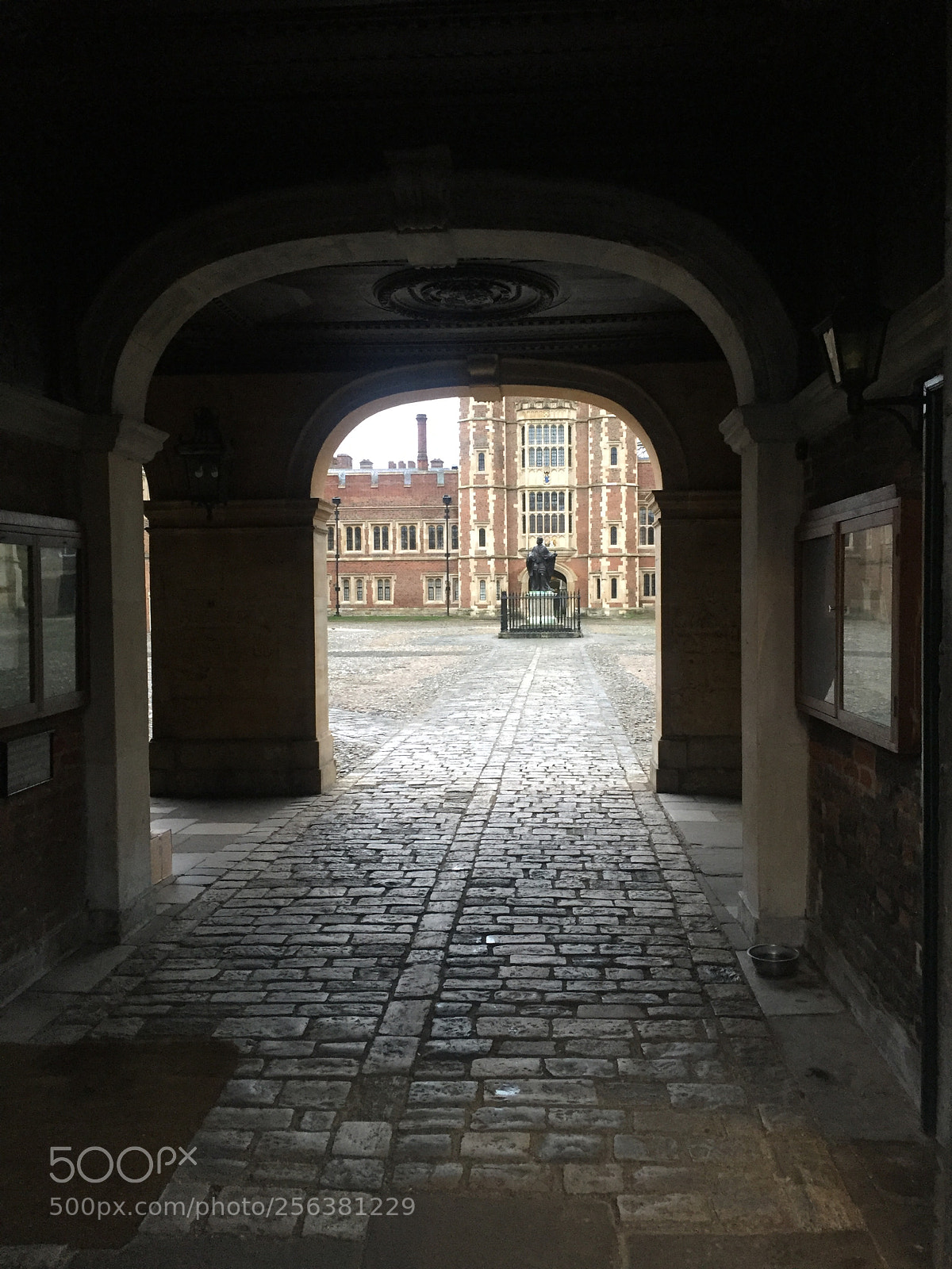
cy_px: 634
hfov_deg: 48.2
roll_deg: -0.4
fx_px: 1063
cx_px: 476
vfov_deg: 61.7
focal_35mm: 29
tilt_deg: -0.6
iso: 200
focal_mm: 4.15
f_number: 2.2
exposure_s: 1/33
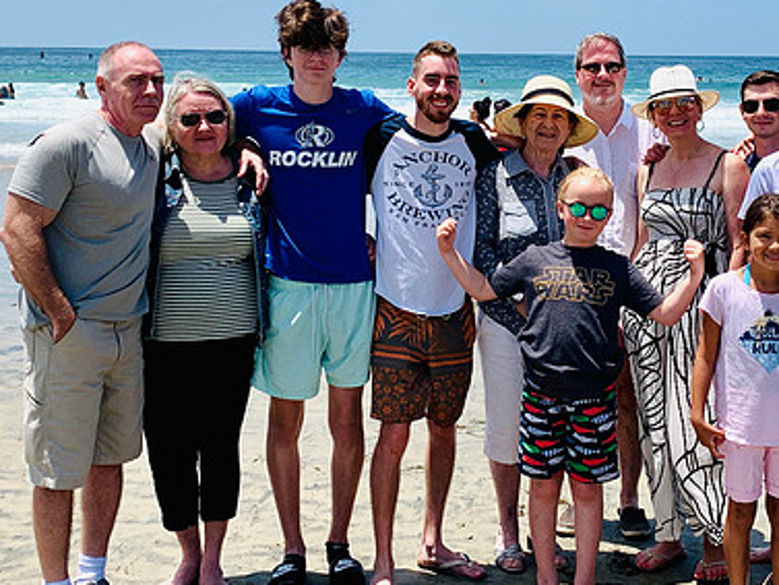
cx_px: 531
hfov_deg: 45.9
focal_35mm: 40
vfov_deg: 36.0
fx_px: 900
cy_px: 274
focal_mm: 4.25
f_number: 1.8
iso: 25
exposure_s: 1/2545
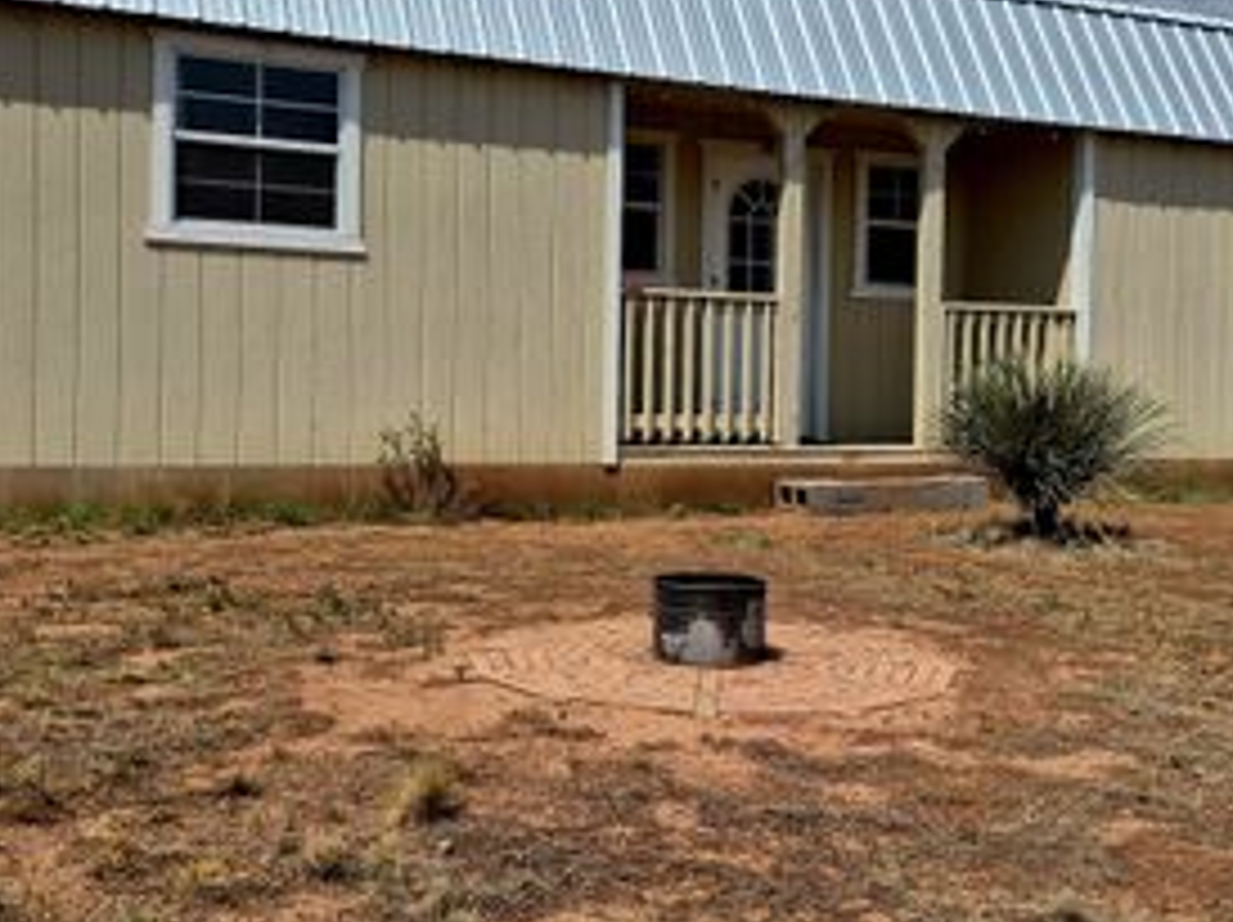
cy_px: 412
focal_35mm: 42
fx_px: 1495
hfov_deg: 44.8
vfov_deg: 34.3
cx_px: 598
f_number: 1.8
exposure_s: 1/10000
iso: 64
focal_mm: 5.4
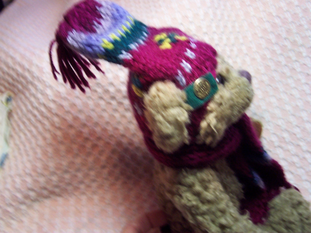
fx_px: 332
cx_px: 156
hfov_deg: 50.1
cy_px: 116
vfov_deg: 38.7
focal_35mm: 37
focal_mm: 5.6
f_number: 2.8
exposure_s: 1/30
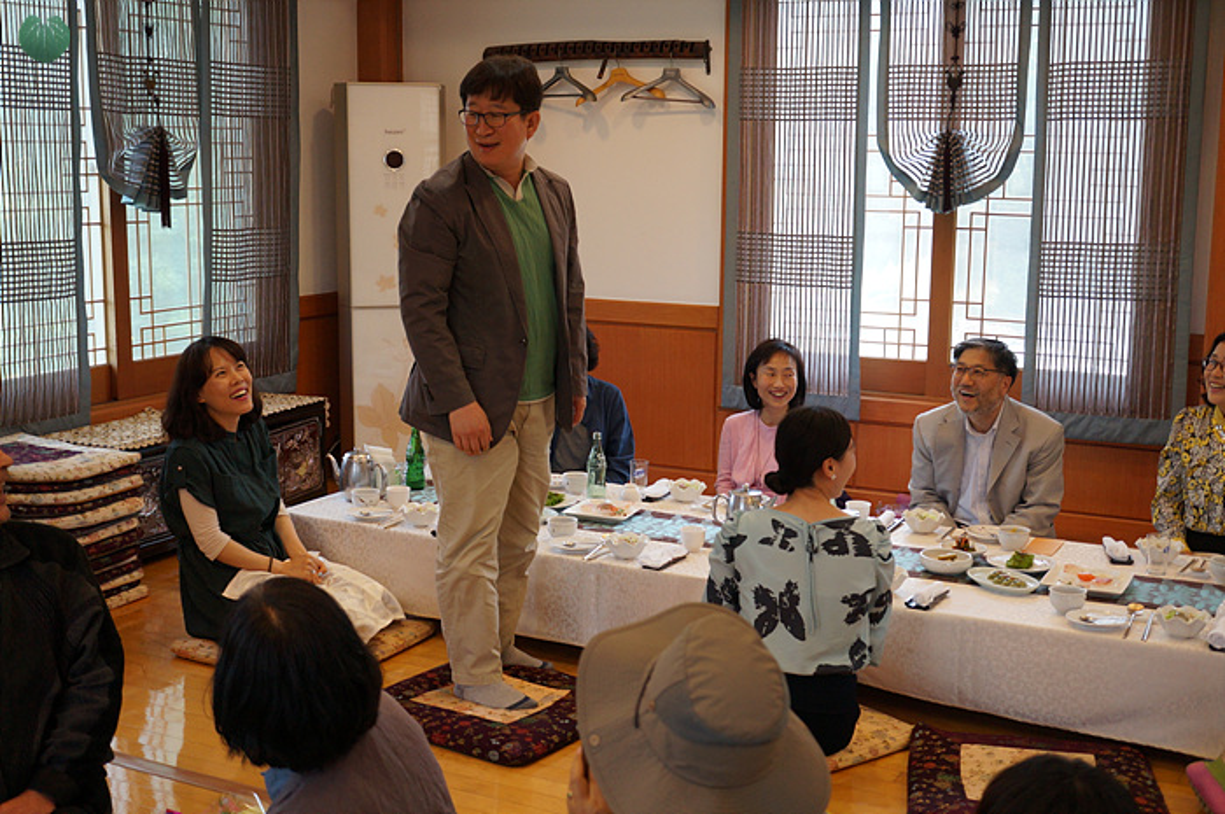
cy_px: 407
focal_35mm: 45
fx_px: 1529
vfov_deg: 29.8
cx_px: 612
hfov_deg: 43.6
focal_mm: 30
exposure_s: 1/160
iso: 640
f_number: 4
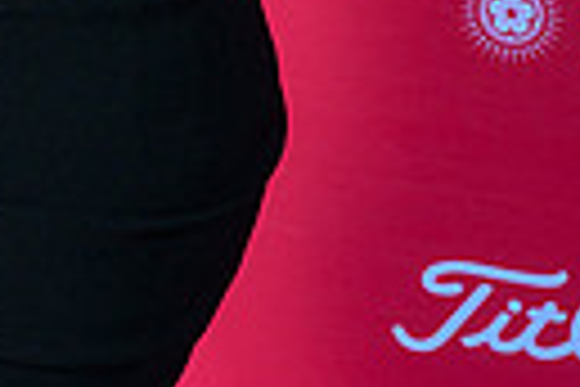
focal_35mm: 184
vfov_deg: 7.1
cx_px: -202
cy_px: -457
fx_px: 2964
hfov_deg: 10.9
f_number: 5.6
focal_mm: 41
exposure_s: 1/125
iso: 250
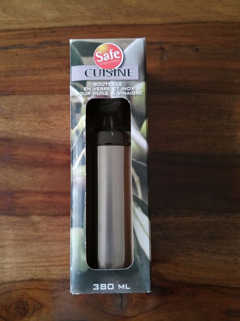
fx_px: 259
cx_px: 116
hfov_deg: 49.7
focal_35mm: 28
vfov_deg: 63.4
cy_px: 166
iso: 160
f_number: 1.8
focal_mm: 3.62
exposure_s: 1/30
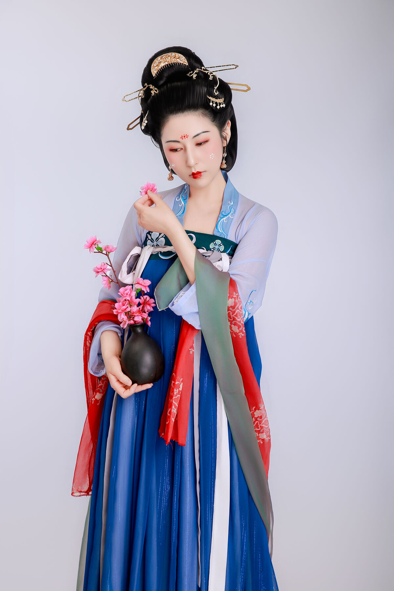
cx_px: 197
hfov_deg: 19.7
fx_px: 1133
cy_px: 296
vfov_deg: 29.2
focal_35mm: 69
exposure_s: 1/160
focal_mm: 70
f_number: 7.1
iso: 100
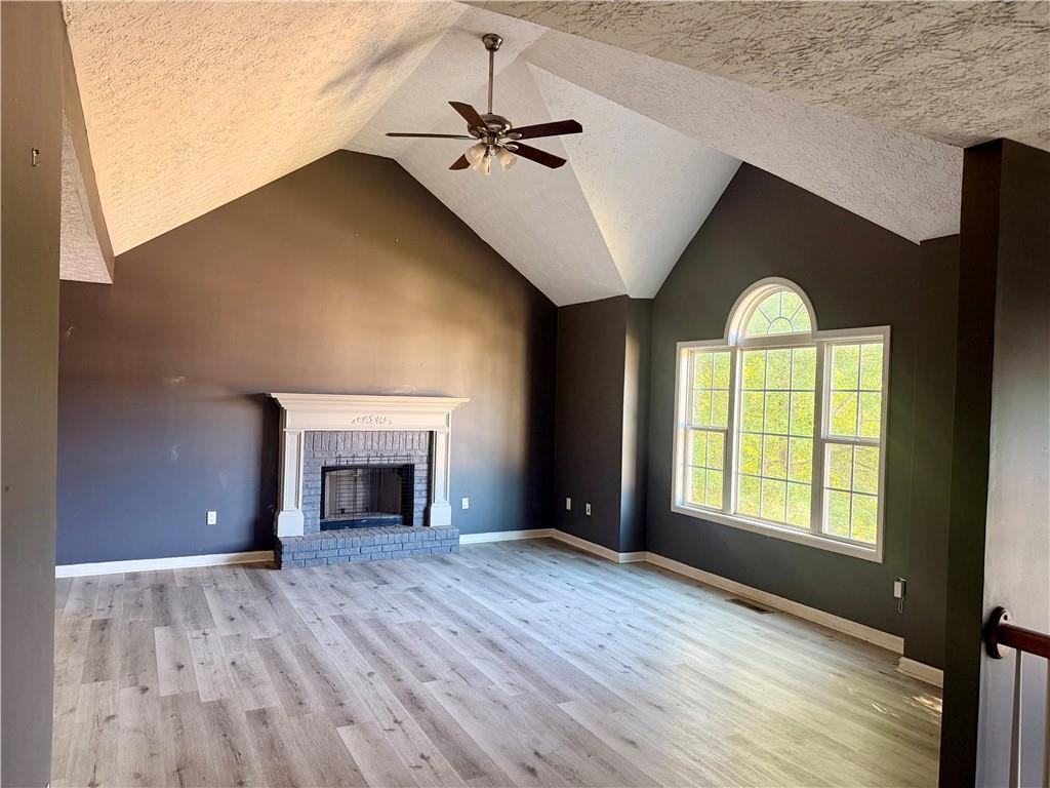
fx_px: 728
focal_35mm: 24
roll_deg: -1.5
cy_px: 394
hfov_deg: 71.6
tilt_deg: +0.7
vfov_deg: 56.8
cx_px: 525
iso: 250
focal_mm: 6.76
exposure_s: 1/60
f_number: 1.78
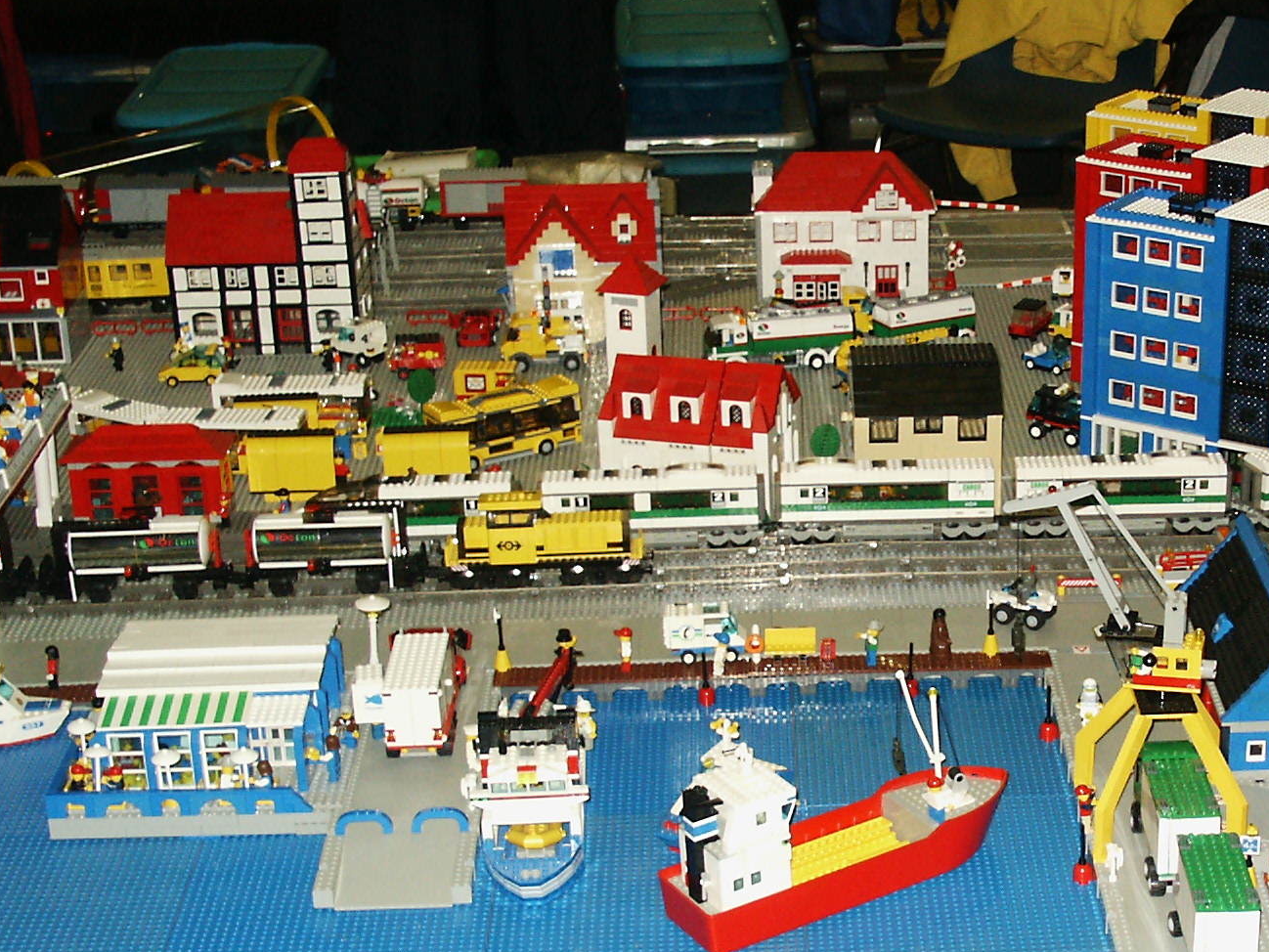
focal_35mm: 70
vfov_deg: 21.0
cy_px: 577
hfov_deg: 27.3
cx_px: 983
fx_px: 2567
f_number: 3
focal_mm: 8.39
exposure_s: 1/45
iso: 200
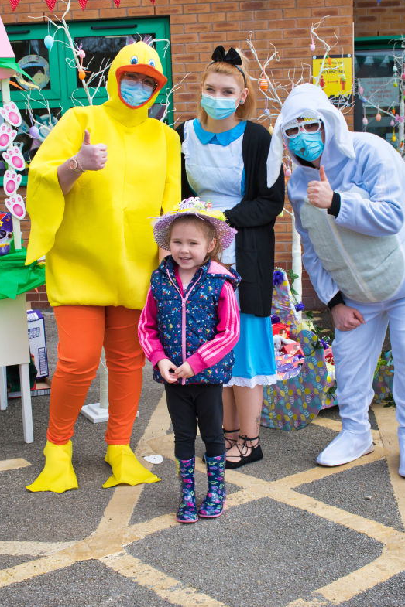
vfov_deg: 37.5
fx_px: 895
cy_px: 306
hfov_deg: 25.5
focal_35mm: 53
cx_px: 203
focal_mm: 35
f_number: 9
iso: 640
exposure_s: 1/800
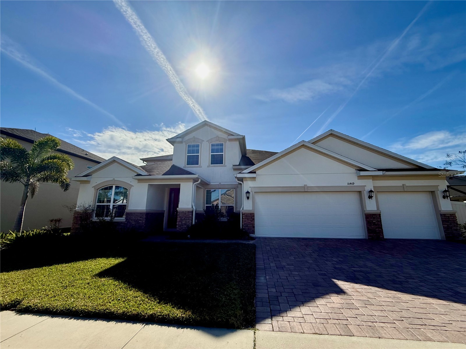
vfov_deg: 85.7
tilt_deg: +11.0
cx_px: 233
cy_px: 174
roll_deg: -1.1
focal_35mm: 14
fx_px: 188
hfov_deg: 102.1
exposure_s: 1/4762
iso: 80
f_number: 2.2
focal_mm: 2.22
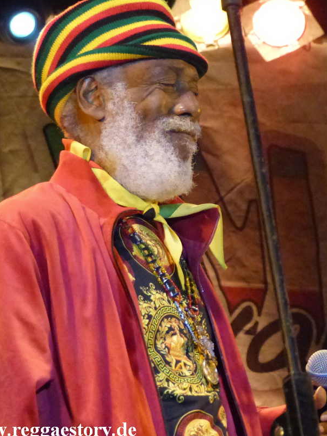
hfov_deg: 8.2
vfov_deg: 10.9
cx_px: 159
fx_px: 2279
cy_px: 168
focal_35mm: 181
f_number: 2.8
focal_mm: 26.1
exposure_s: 1/160
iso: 1600
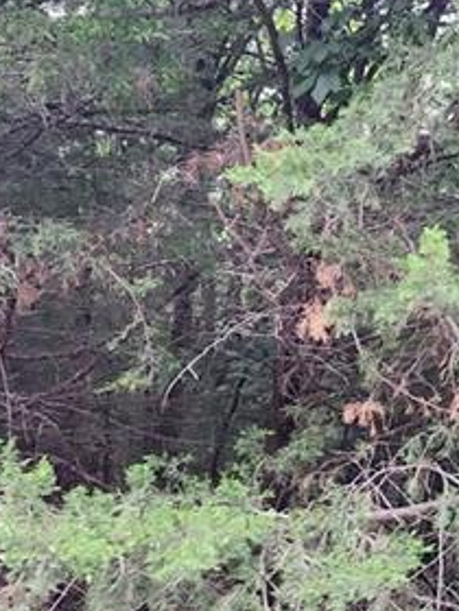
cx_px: 496
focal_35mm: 63
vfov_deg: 30.6
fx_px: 1114
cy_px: 393
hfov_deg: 22.1
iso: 800
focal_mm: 5.54
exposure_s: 1/60
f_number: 1.8
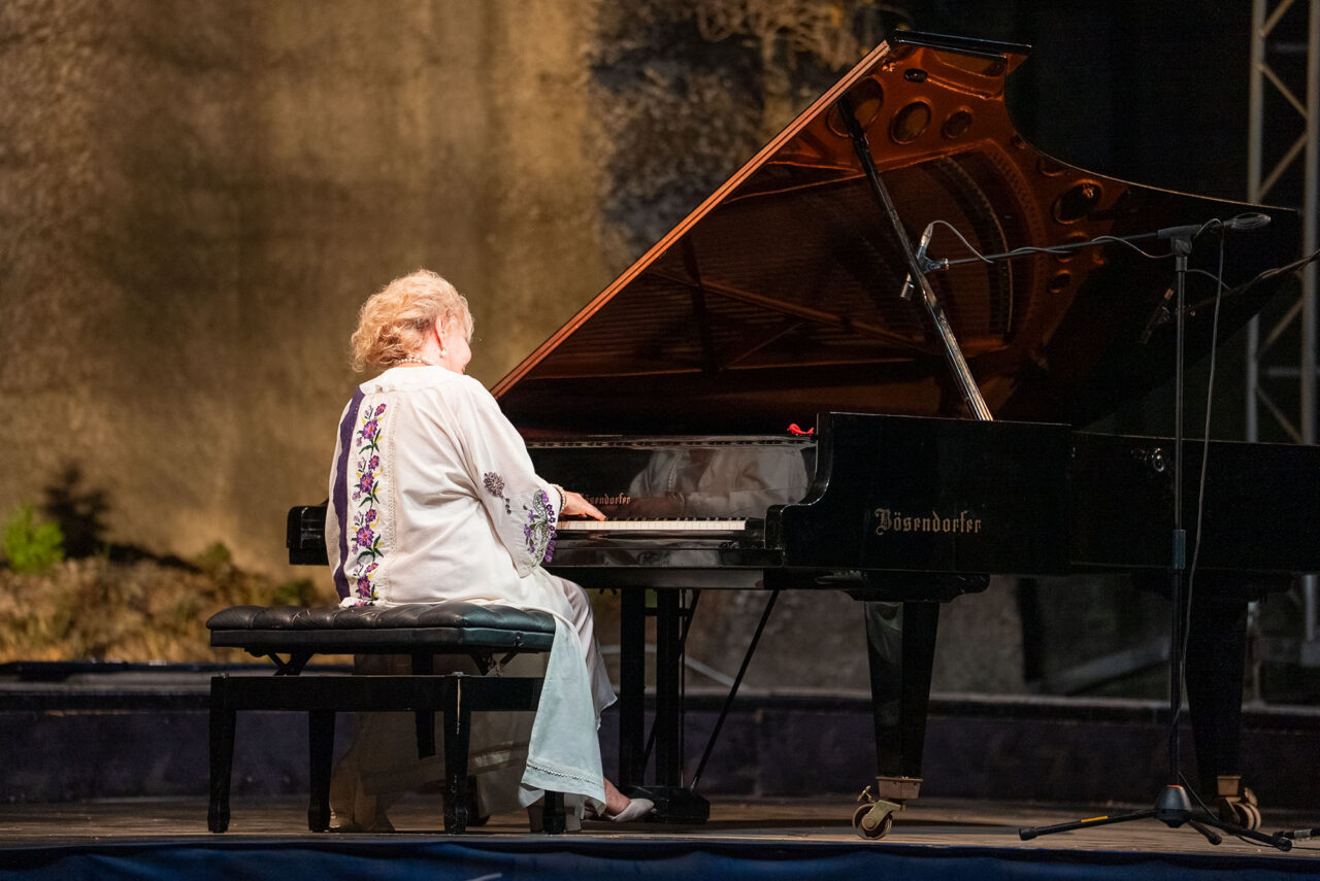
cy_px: 440
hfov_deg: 10.7
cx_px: 660
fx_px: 7077
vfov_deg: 7.1
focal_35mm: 193
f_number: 2.8
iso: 1600
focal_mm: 192.9
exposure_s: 1/125
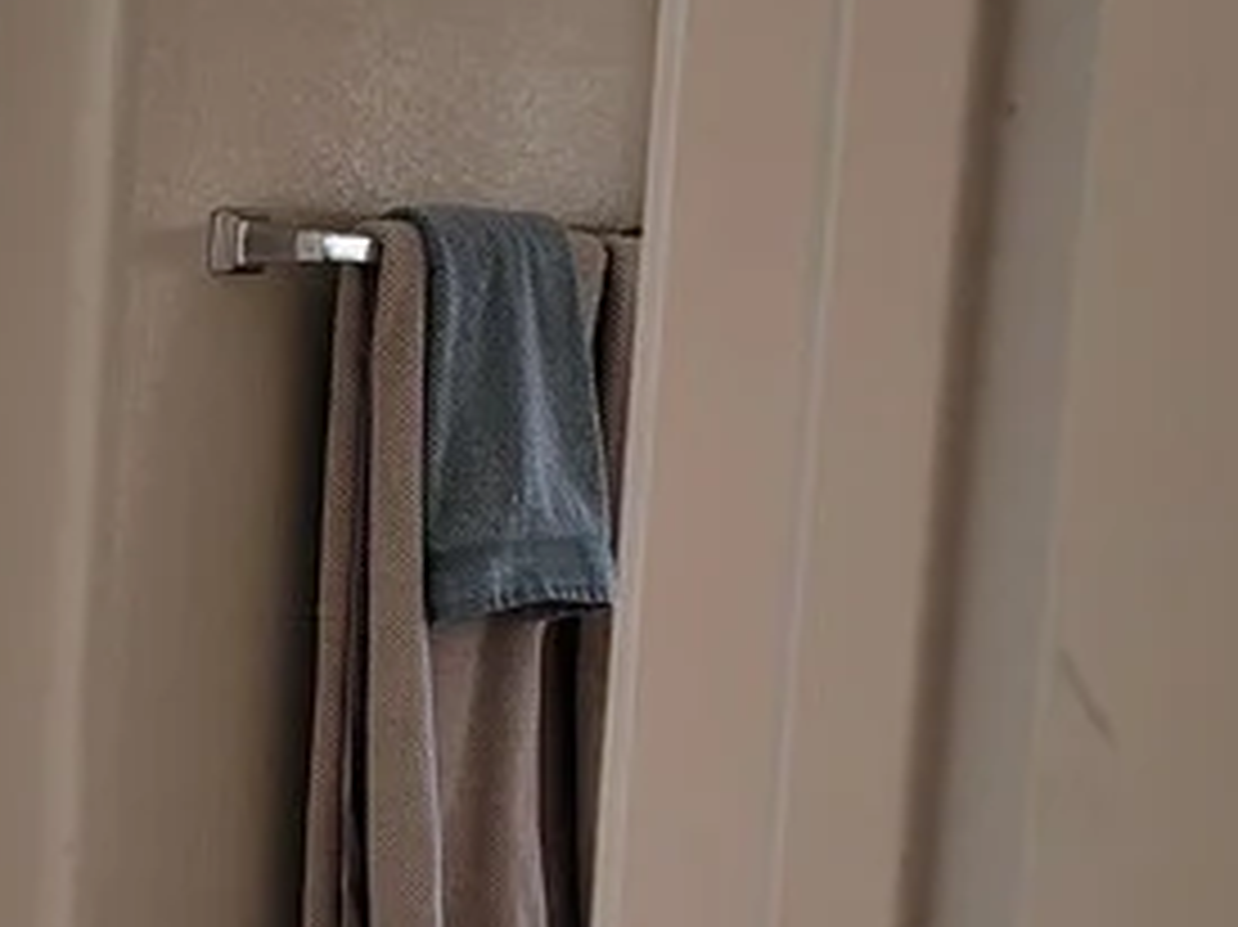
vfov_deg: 15.8
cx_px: -576
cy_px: 648
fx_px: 3325
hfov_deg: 18.8
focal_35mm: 93
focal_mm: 7
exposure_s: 1/120
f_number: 1.8
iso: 250
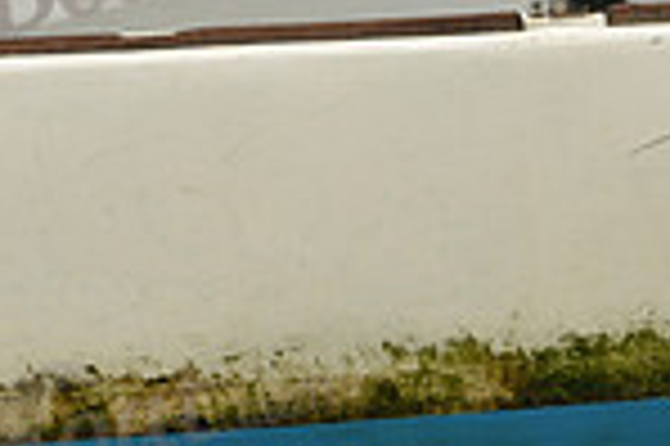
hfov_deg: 7.5
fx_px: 5075
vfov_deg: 5.0
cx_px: 571
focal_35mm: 273
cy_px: -300
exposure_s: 1/800
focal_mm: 70
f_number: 14
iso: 400
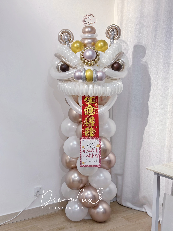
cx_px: 86
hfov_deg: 30.3
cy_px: 116
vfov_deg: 39.7
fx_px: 320
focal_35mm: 48
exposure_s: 1/100
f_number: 1.78
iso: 64
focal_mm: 6.86
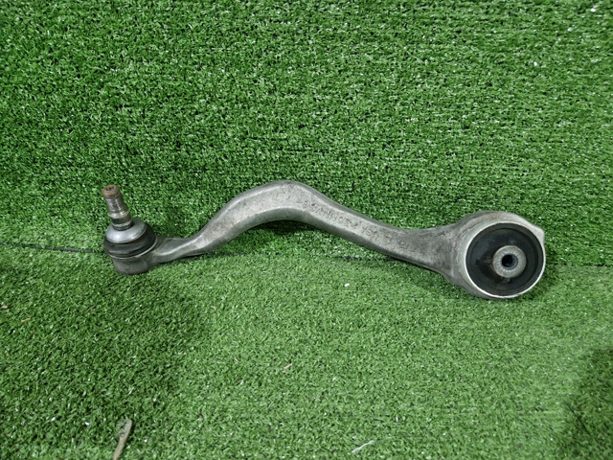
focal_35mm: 23
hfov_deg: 73.9
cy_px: 230
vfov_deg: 58.9
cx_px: 306
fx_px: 407
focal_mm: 5.4
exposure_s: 1/100
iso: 100
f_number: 1.8
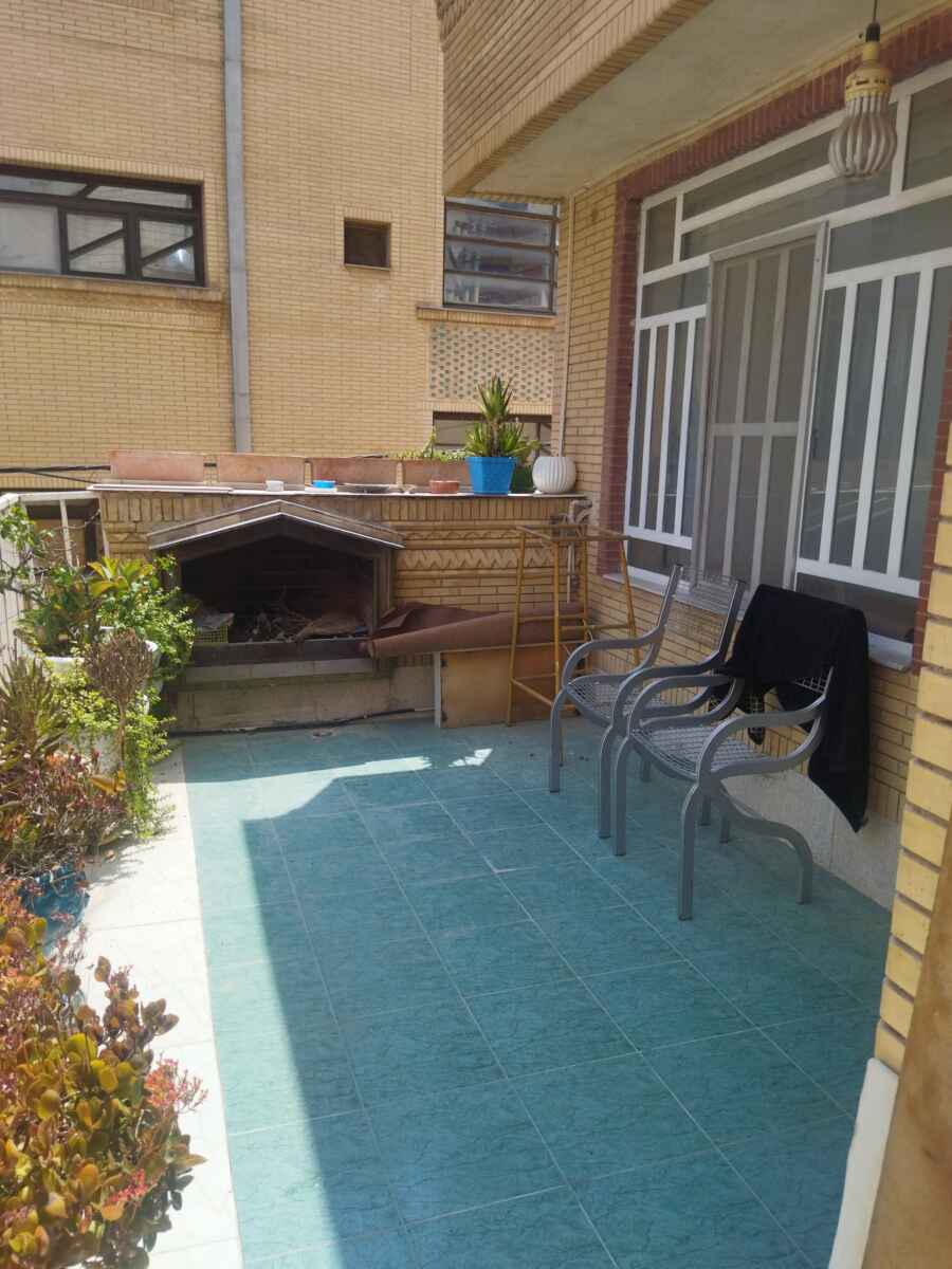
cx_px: 476
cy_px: 634
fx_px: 990
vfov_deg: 65.3
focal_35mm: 27
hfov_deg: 51.4
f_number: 1.79
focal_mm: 4.71
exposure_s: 1/2980
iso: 101
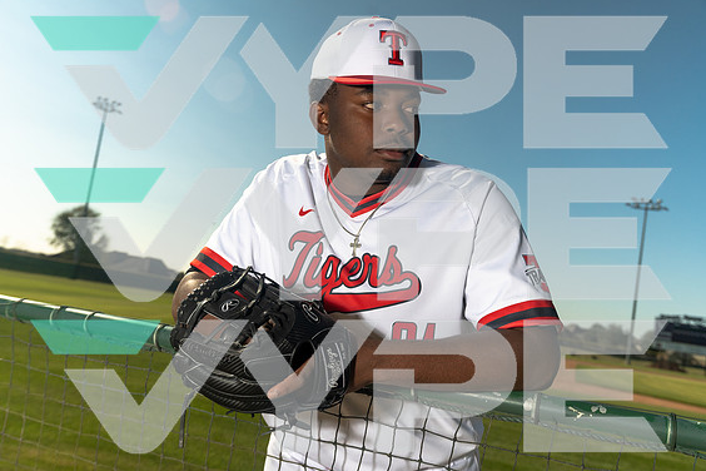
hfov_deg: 53.1
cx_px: 353
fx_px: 706
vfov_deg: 36.9
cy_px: 235
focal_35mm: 36
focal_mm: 35
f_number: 5.6
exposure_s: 1/200
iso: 500
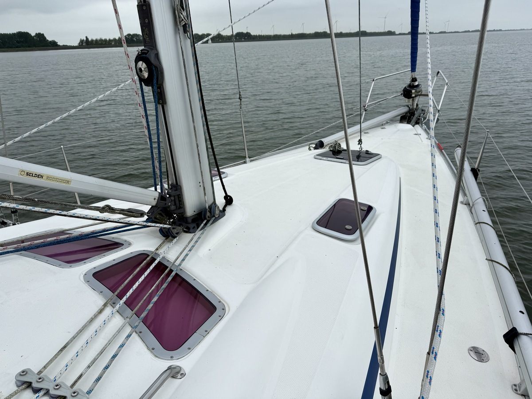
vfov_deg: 56.8
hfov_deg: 71.6
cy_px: 200
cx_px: 266
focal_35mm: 24
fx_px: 369
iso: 80
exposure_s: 1/3021
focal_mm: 6.76
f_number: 1.78
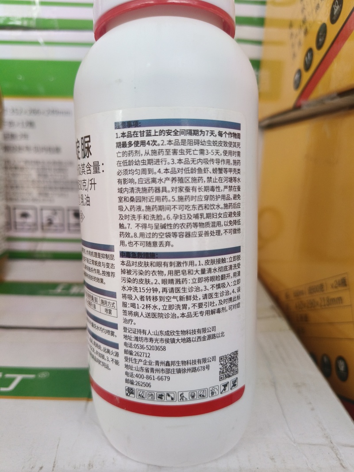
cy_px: 236
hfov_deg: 58.9
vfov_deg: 73.9
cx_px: 177
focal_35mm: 23
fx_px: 314
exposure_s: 1/100
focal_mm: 5.56
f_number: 1.88
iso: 334
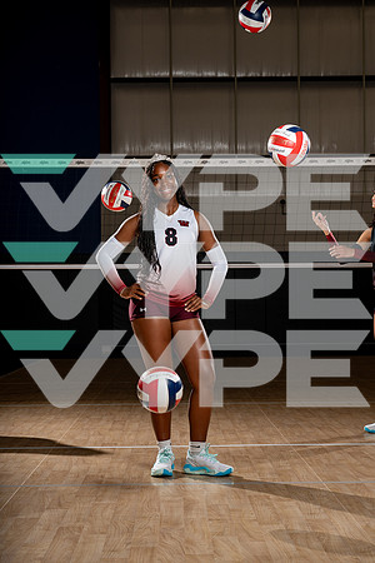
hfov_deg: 19.5
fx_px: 1094
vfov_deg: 28.8
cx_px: 188
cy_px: 282
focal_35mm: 70
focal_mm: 70
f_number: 8
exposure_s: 1/250
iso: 100
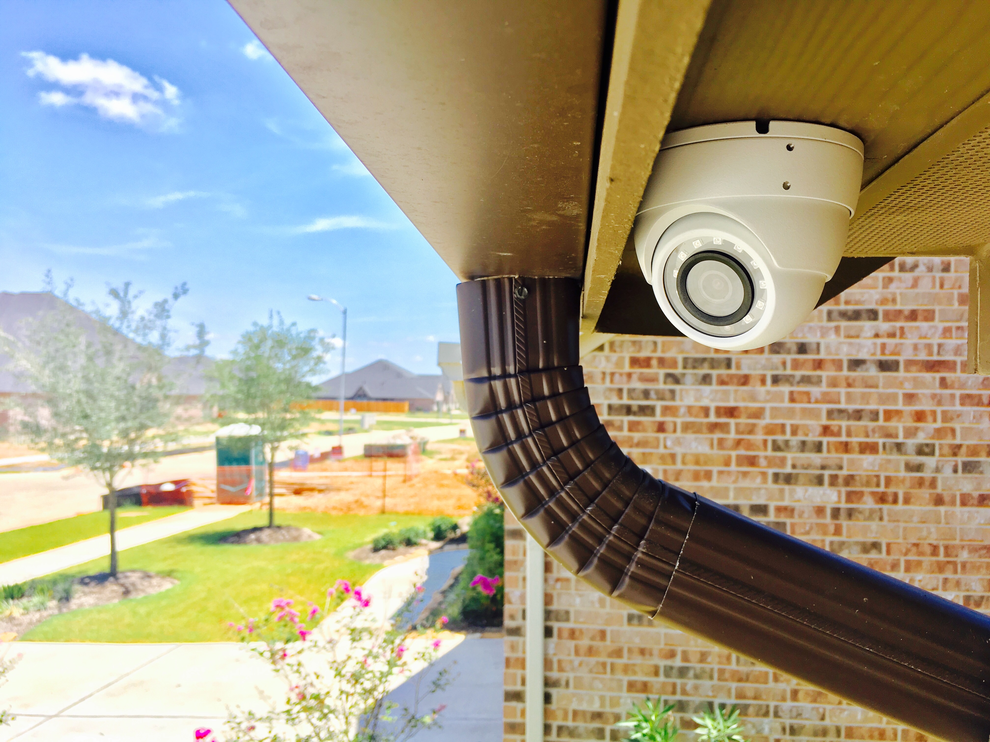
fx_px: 829
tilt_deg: +1.1
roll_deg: -0.5
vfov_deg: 48.2
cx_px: 495
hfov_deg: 61.7
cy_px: 371
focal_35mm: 29
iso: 25
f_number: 2.2
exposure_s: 1/553
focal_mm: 4.15
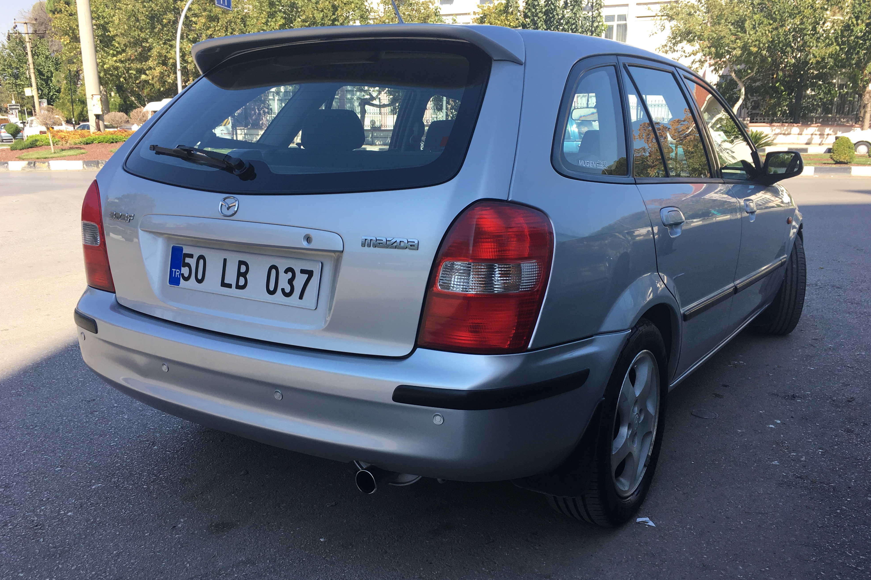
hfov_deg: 60.3
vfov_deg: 42.3
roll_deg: +0.3
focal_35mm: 31
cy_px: 307
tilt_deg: -14.2
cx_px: 431
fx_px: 750
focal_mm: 4.15
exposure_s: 1/519
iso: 25
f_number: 2.2
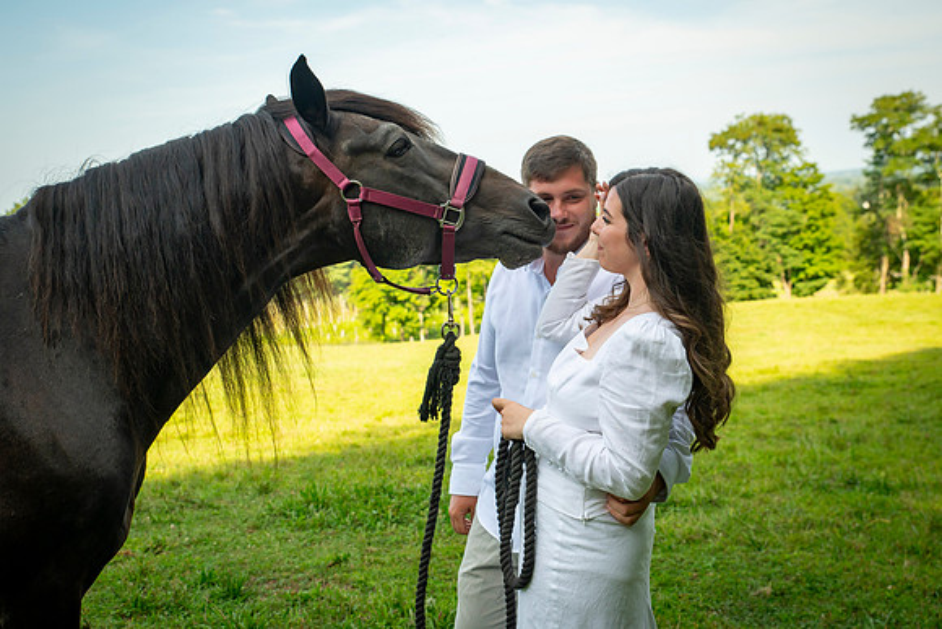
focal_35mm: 48
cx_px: 474
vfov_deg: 28.1
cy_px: 307
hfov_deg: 41.1
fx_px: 1255
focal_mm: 42
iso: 400
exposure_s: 1/800
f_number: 5
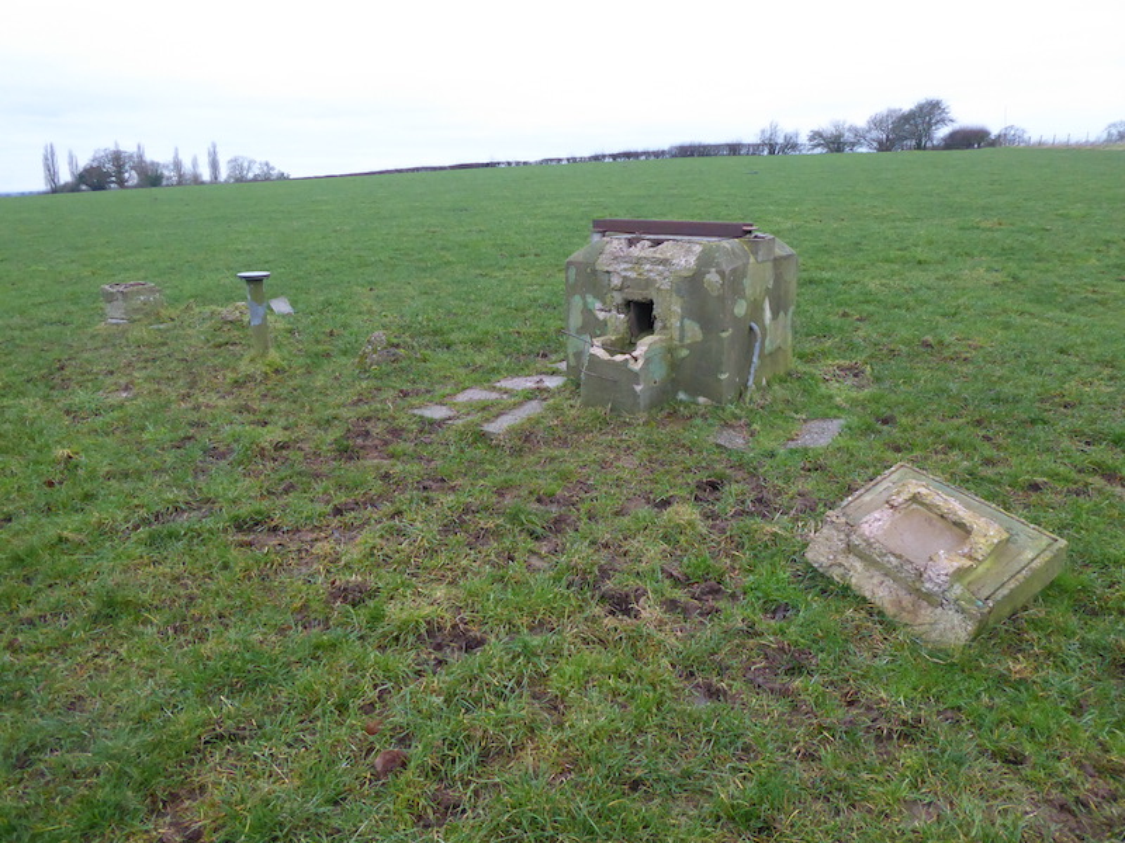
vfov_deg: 54.9
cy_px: 422
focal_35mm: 25
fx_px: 812
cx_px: 562
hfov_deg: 69.4
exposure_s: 1/250
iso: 640
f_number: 3.3
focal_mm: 4.3
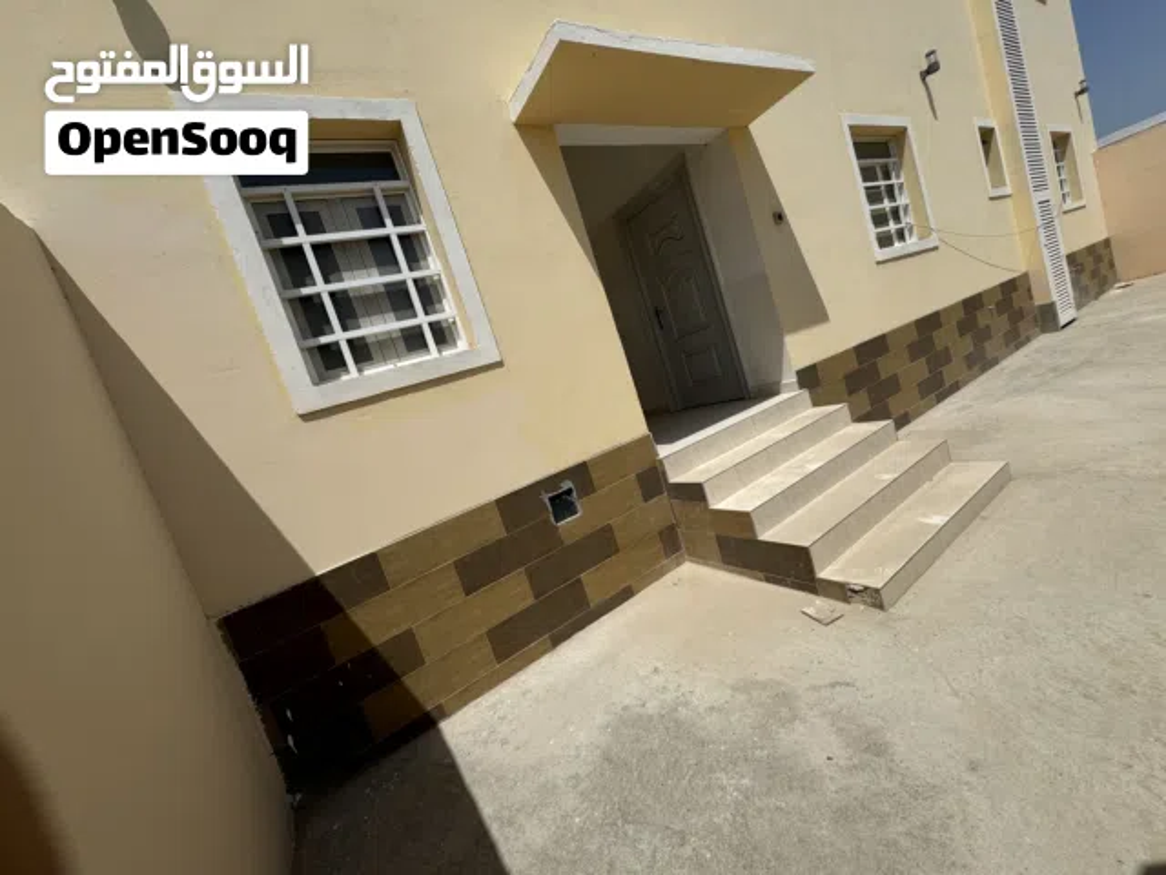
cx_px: 583
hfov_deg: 102.1
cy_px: 438
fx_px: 472
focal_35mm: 14
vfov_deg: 85.7
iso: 40
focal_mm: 2.22
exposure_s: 1/4926
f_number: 2.2
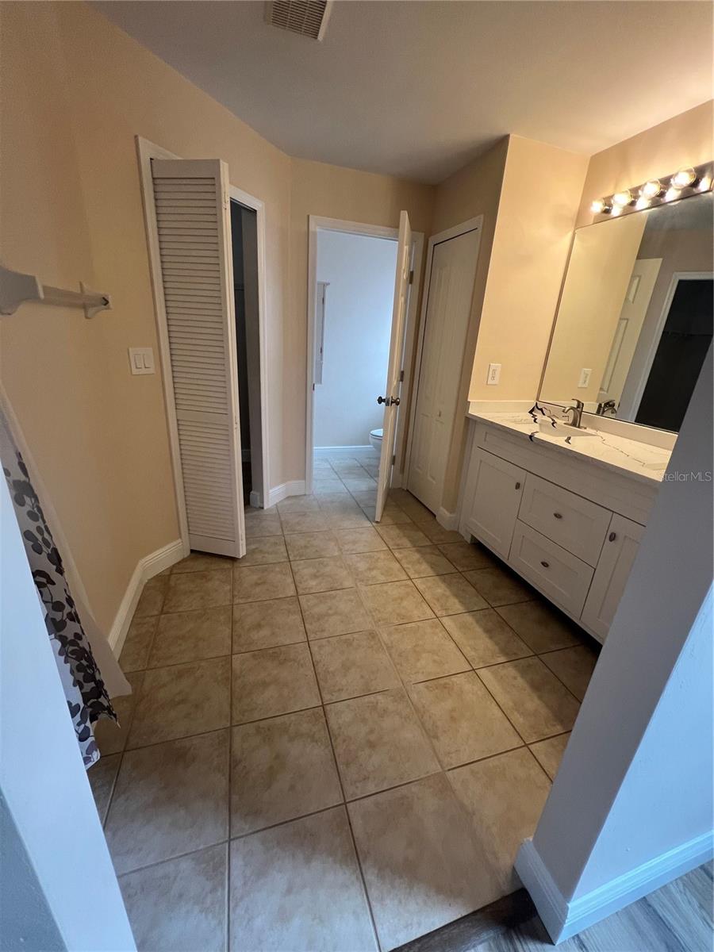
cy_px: 476
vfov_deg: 106.2
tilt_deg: -20.4
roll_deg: +1.3
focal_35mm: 13
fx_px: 358
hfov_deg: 89.9
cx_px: 357
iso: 160
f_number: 1.8
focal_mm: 1.57
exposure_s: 1/120
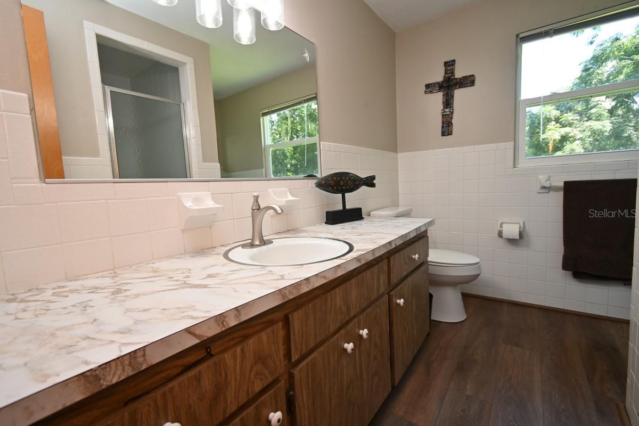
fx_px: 266
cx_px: 320
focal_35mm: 15
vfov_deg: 77.3
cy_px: 213
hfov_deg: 100.4
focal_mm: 10
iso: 450
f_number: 4.5
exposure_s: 1/60
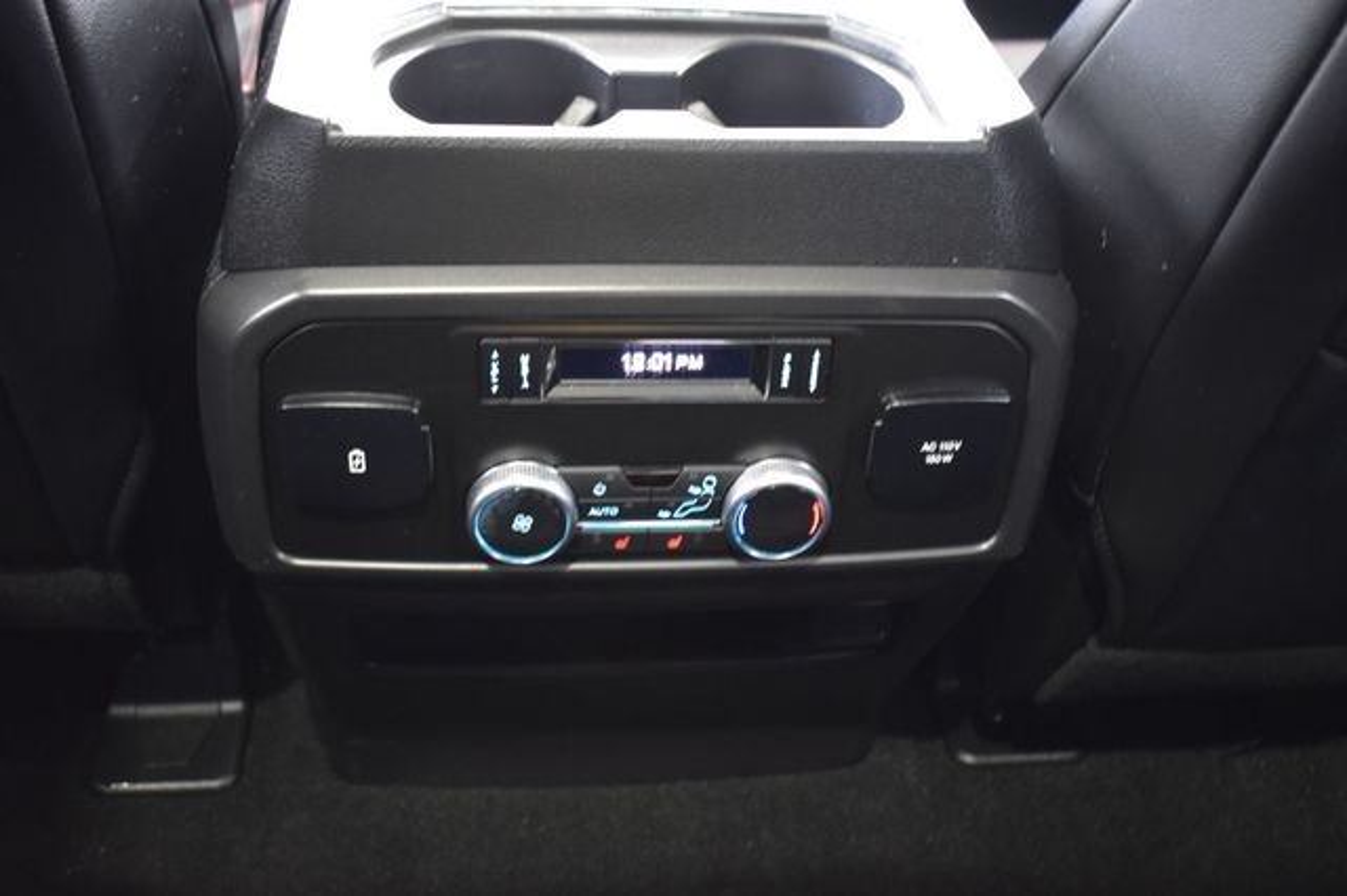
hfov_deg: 49.6
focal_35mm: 39
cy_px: 448
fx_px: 1458
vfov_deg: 34.2
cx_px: 674
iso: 1600
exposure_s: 1/5
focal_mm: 26
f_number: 4
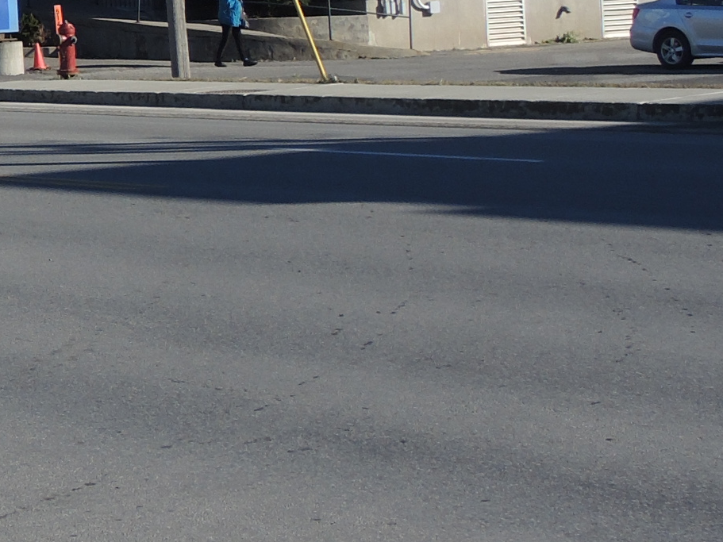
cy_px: -91
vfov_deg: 11.8
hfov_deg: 14.0
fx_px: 2569
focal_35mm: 123
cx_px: -625
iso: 80
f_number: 2.8
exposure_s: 1/1250
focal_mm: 6
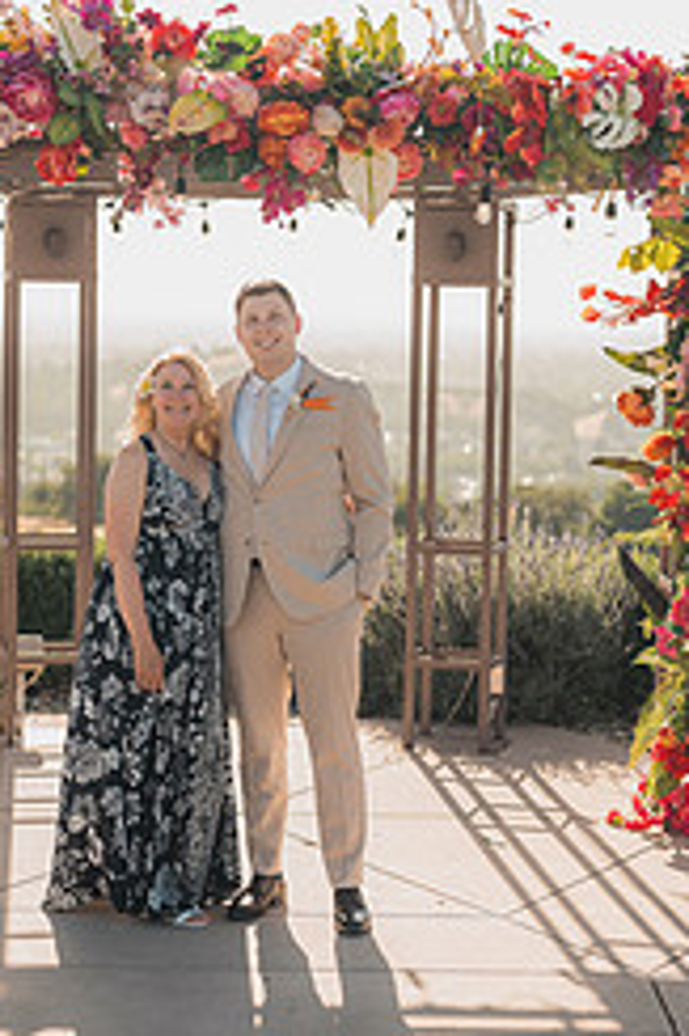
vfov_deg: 22.1
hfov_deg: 14.8
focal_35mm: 92
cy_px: 567
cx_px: 279
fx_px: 2645
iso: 50
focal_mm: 50
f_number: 2
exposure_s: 1/1000
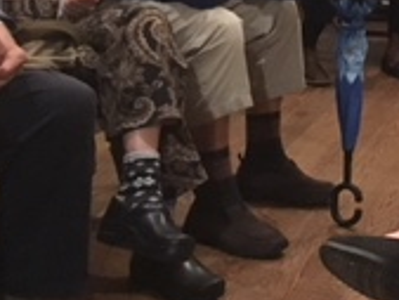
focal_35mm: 110
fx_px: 1269
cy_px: -66
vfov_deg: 13.1
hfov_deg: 15.2
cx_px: 746
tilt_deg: -5.9
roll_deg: -9.3
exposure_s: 1/15
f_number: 2.2
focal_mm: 4.15
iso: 320
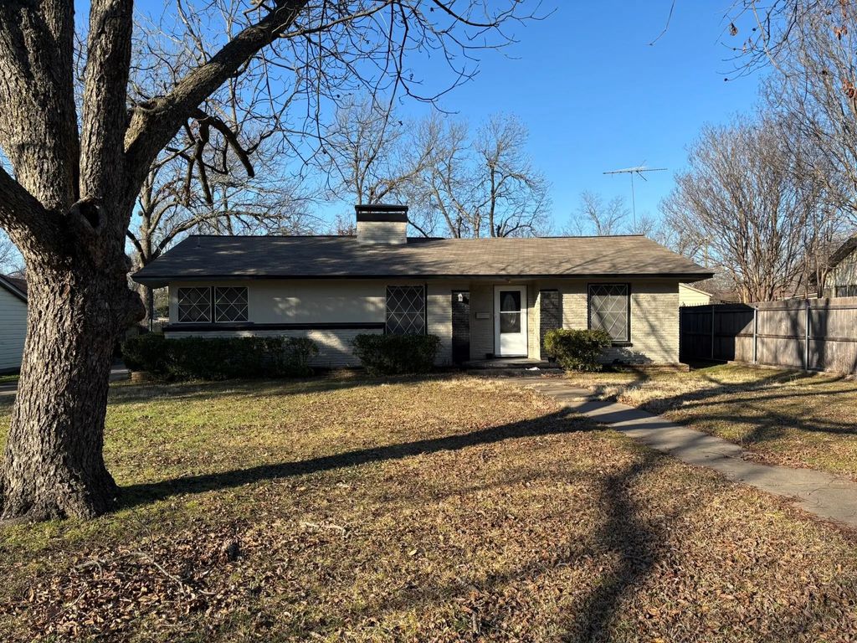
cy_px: 322
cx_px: 428
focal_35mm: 26
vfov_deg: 53.1
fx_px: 644
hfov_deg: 67.3
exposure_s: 1/1567
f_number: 1.6
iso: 50
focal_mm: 5.96
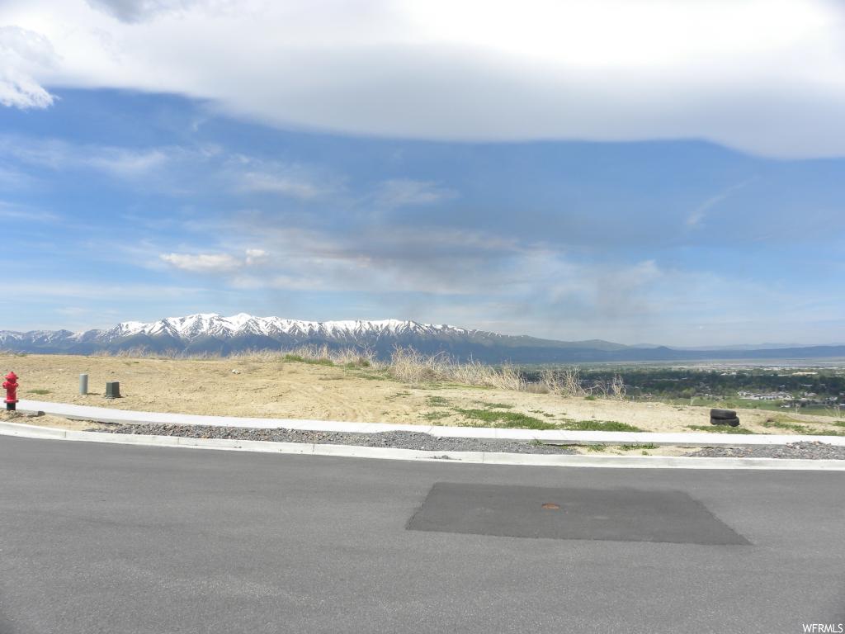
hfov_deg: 67.3
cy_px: 317
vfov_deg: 53.1
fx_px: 635
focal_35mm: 26
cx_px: 422
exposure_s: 1/355
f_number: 5.6
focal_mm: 4.6
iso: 64
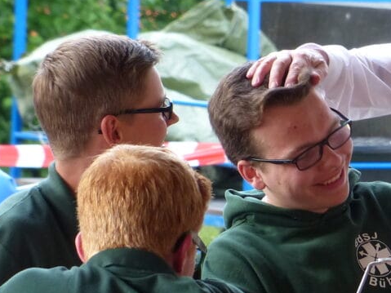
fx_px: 5432
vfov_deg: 3.1
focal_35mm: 481
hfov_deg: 4.1
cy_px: 127
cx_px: 328
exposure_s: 1/160
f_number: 2.8
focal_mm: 36.7
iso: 250
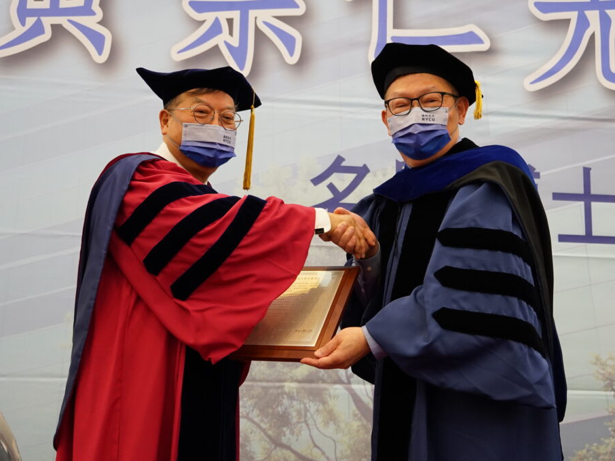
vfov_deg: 29.1
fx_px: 888
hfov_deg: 38.2
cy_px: 230
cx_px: 322
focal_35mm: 50
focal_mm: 31
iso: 3200
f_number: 4.5
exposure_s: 1/160
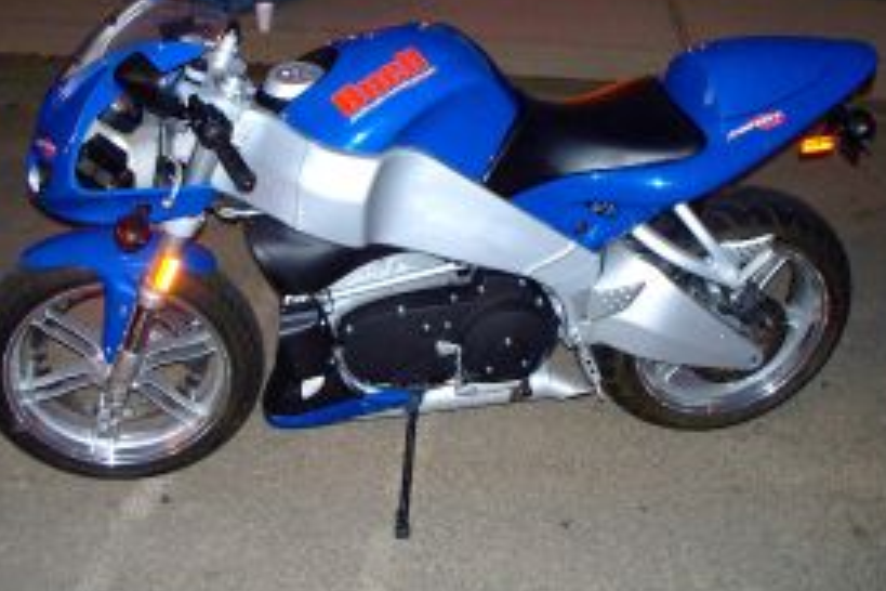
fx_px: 1181
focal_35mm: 48
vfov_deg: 28.0
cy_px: 218
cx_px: 406
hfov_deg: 41.1
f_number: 2.8
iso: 200
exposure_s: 1/30
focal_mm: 7.54
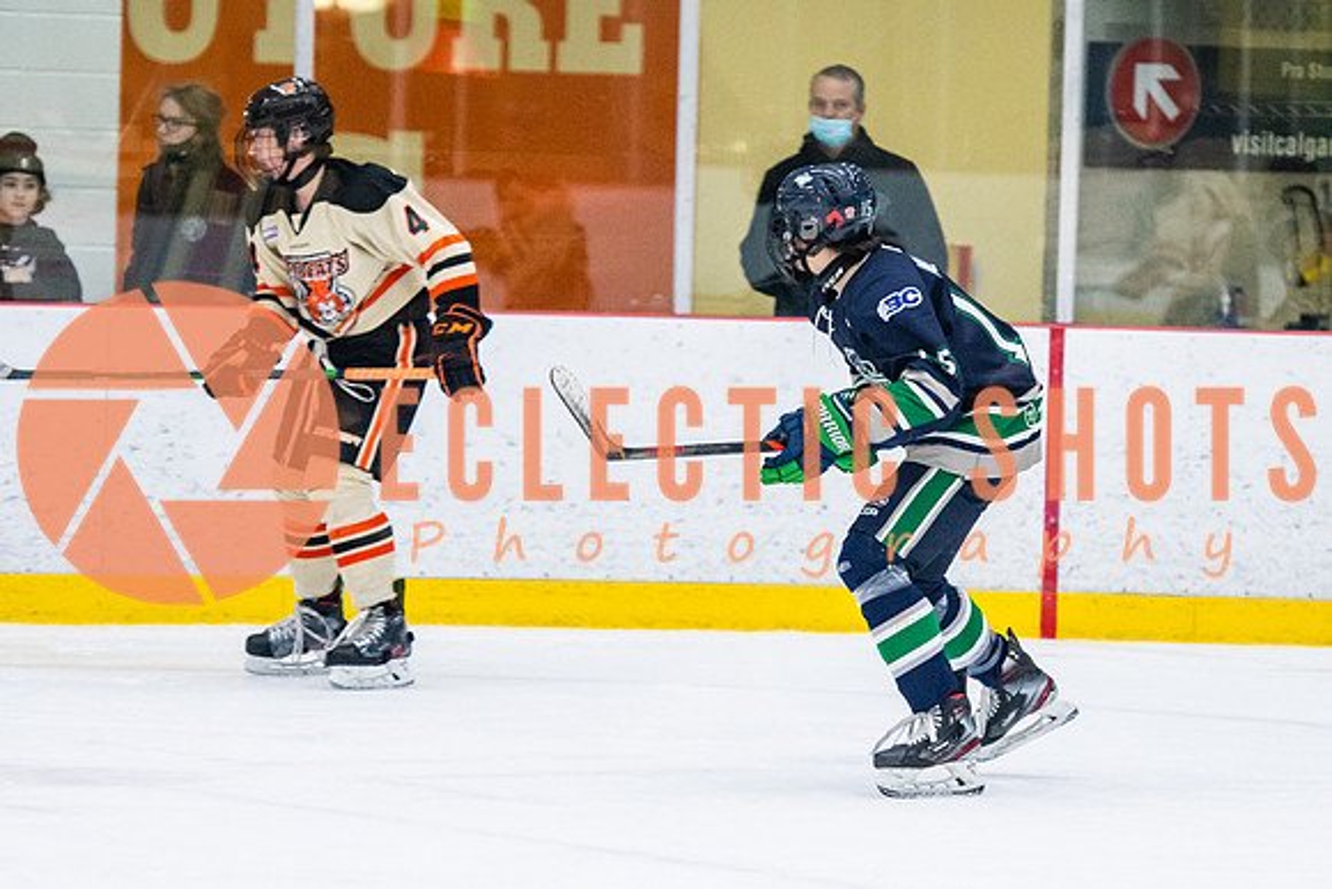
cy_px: 370
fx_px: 9010
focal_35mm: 243
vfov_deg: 5.6
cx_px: 864
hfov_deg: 8.5
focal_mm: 125
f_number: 2.8
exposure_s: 1/640
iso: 2500
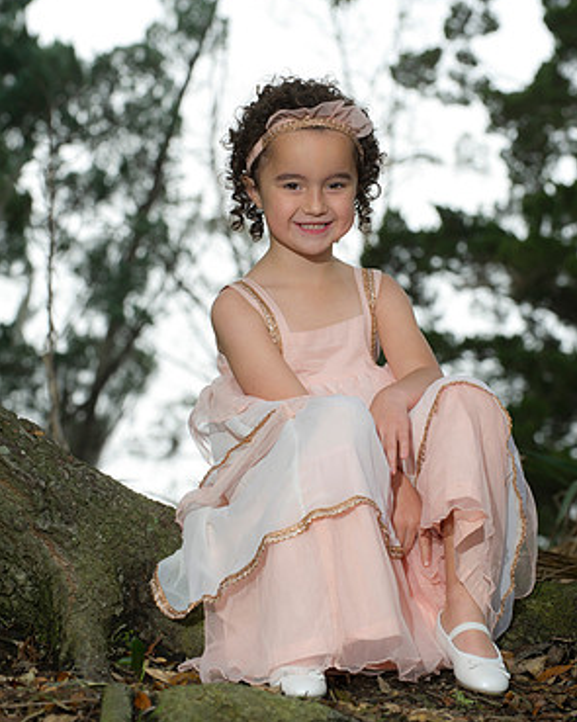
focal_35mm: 143
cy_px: 364
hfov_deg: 10.8
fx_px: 3054
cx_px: 290
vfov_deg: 13.5
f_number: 6.3
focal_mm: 125
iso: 640
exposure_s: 1/250
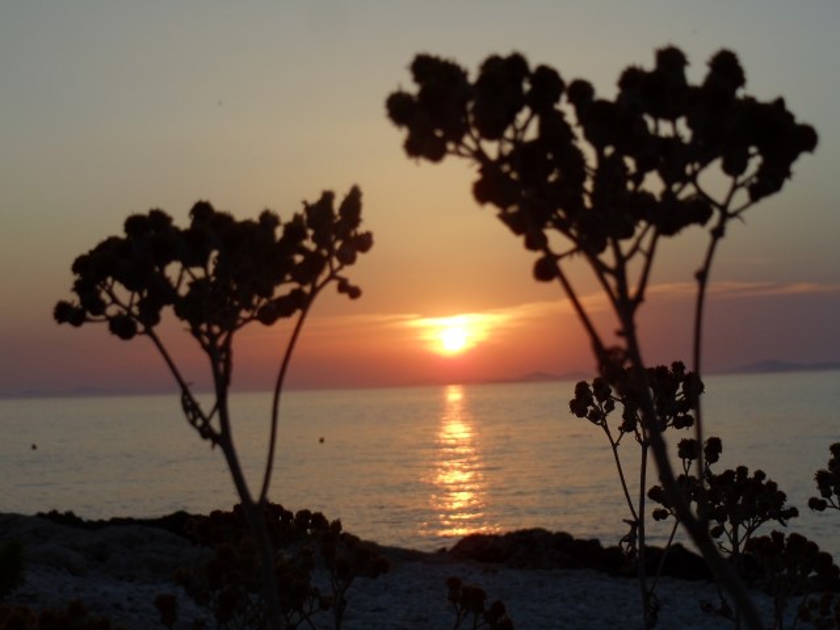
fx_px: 2208
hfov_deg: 21.5
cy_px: 315
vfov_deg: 16.2
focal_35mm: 91
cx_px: 420
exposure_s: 1/125
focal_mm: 12.35
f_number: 9.3
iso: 80
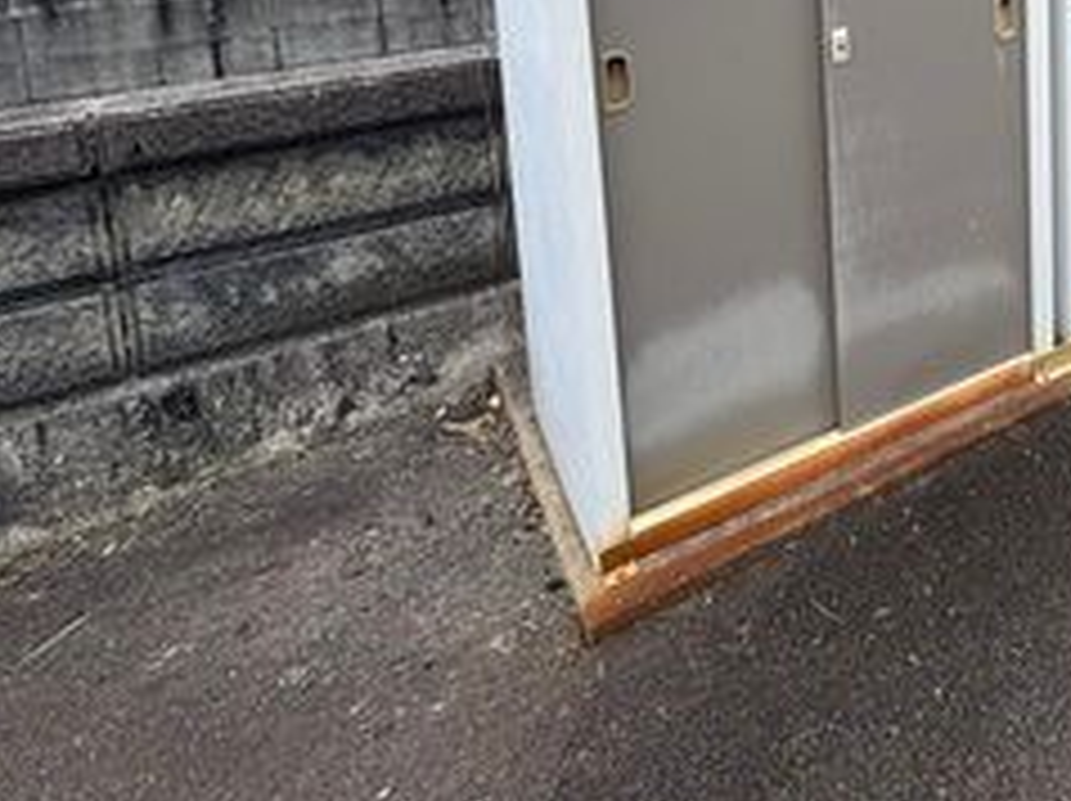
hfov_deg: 43.2
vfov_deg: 36.5
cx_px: 1174
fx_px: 1020
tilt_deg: -5.7
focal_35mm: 33
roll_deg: -0.2
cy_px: -72
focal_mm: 2.22
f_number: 2.2
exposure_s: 1/107
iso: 40
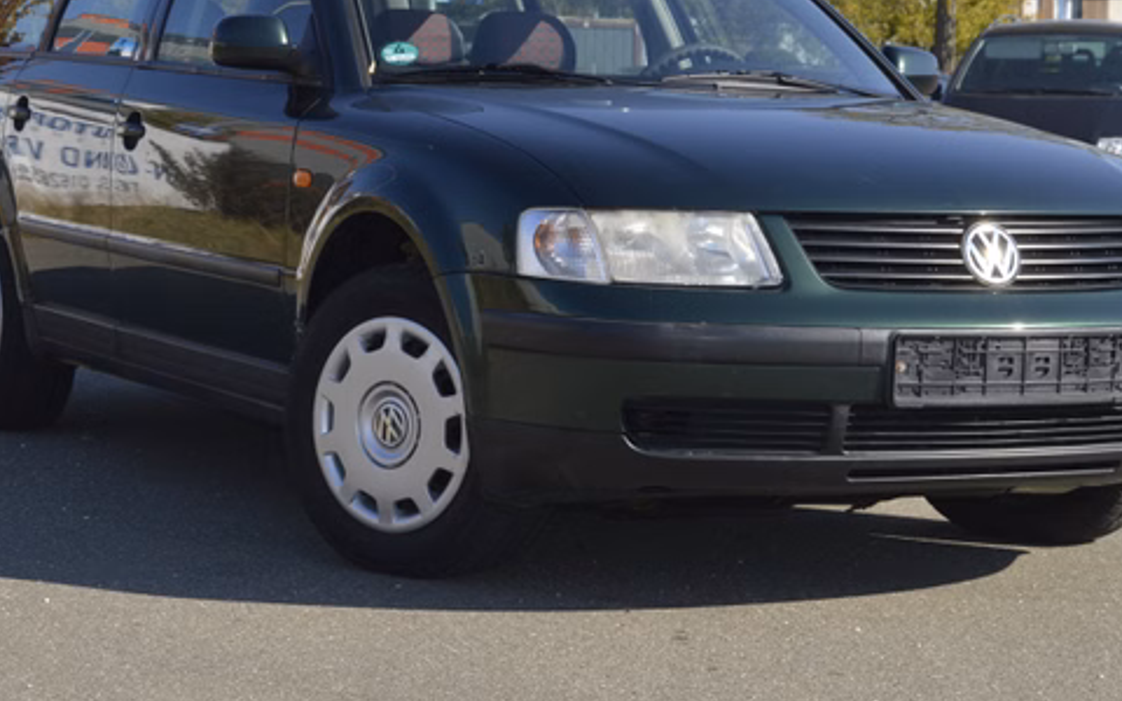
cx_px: 596
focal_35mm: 92
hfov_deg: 22.6
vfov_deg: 14.3
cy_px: 311
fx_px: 2803
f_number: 8
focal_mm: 45
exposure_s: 1/200
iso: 100
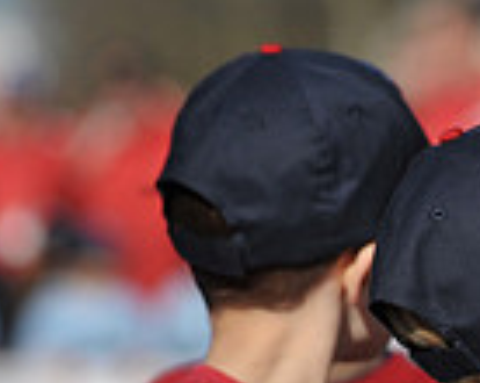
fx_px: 11193
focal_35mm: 789
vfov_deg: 2.0
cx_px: 706
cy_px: 585
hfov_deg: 2.5
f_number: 5.6
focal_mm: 200
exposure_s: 1/3200
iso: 400
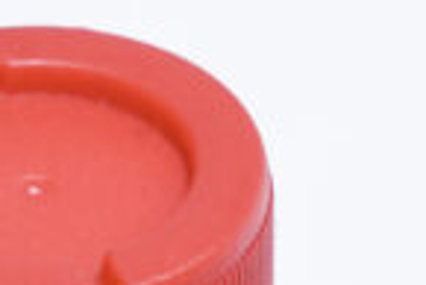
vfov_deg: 4.1
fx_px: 3992
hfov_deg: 6.1
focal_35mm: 337
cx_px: 88
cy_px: 403
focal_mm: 70
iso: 3200
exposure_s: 1/250
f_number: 9
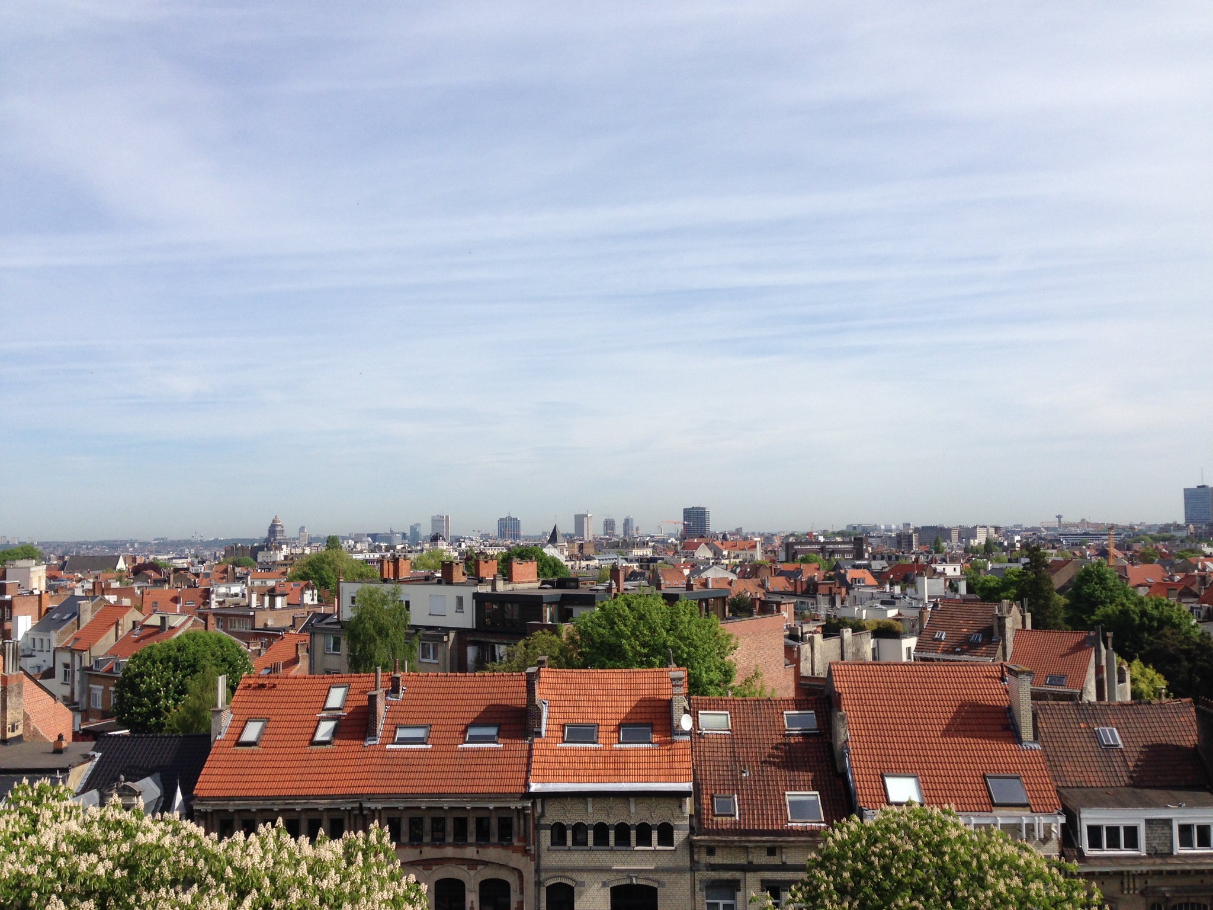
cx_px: 606
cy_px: 455
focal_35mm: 33
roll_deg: +0.1
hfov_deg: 55.4
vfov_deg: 42.9
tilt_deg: +2.0
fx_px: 1156
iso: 50
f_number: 2.4
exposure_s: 1/2262
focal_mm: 4.12
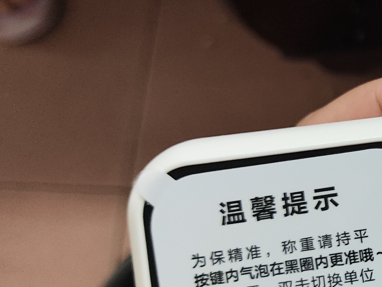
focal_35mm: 71
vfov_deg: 20.7
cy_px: 137
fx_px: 784
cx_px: 537
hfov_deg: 23.2
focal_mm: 4.68
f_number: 1.8
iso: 337
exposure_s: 1/33.3
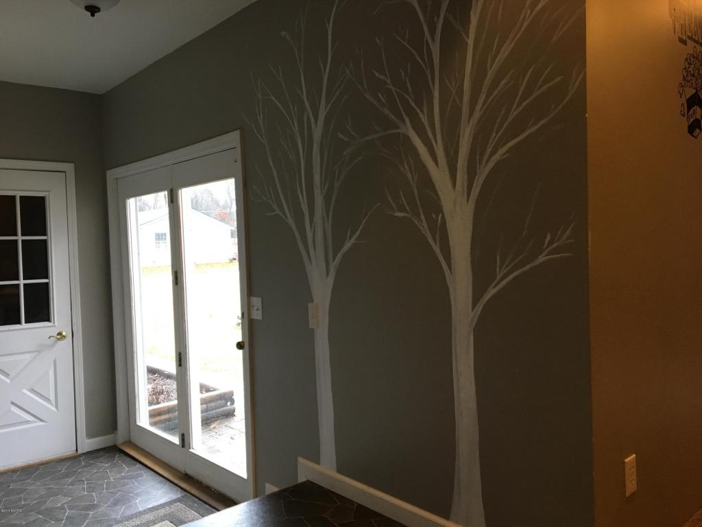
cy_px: 264
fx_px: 588
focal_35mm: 29
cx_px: 351
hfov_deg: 61.7
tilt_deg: -1.7
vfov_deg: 48.2
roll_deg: +1.2
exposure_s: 1/30
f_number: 2.2
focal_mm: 4.15
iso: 100
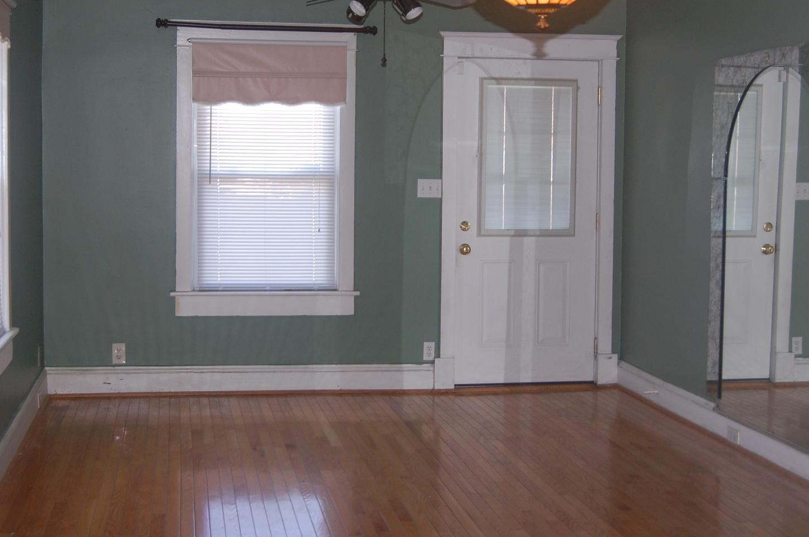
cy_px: 221
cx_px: 344
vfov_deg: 24.5
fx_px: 1235
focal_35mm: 55
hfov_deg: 36.2
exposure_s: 1/60
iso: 400
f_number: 4.2
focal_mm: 26
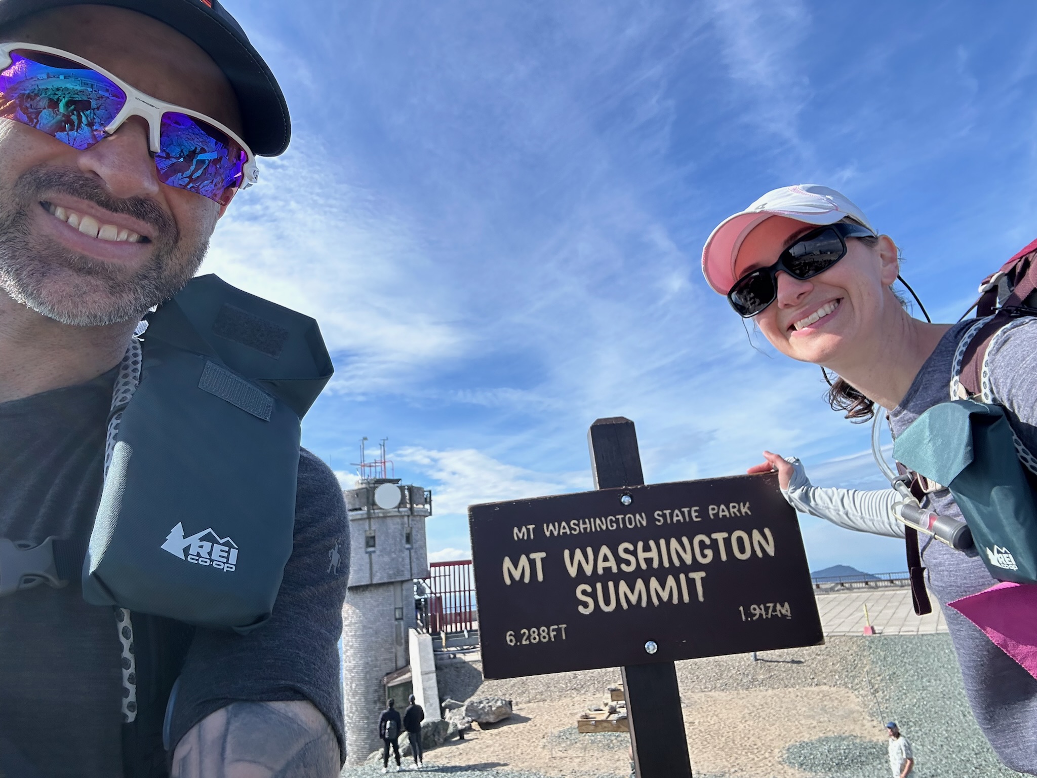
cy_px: 389
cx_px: 518
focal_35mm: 23
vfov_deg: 58.9
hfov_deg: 73.9
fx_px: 689
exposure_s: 1/981
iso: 25
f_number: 1.9
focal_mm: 2.69
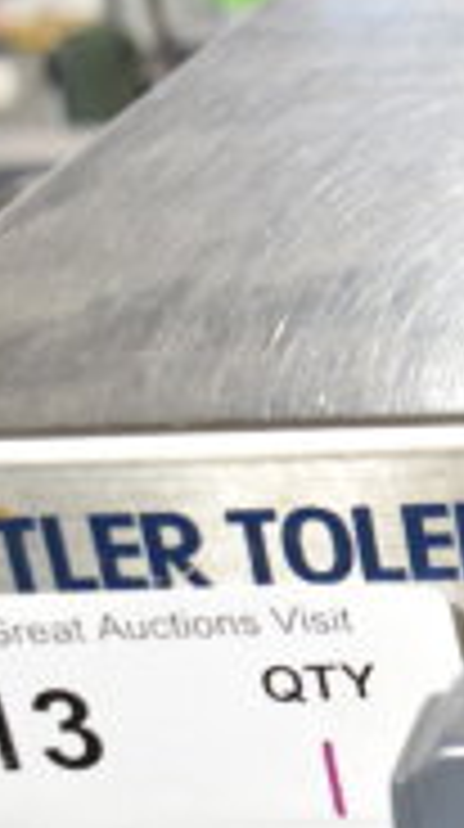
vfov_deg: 22.7
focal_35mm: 94
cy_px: 439
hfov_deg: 11.1
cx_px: 1063
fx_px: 2064
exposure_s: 1/30
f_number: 3.5
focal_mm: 18
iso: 400
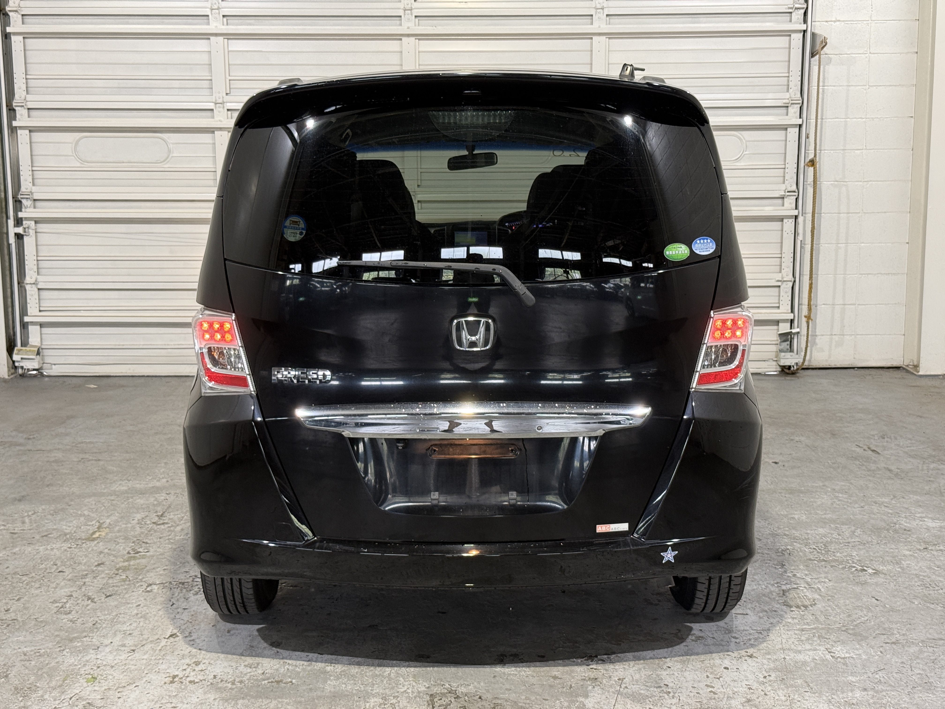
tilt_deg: -8.1
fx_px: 1310
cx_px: 472
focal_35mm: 48
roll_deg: +0.0
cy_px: 354
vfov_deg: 30.3
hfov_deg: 39.7
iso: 200
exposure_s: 1/60
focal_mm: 6.76
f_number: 1.78
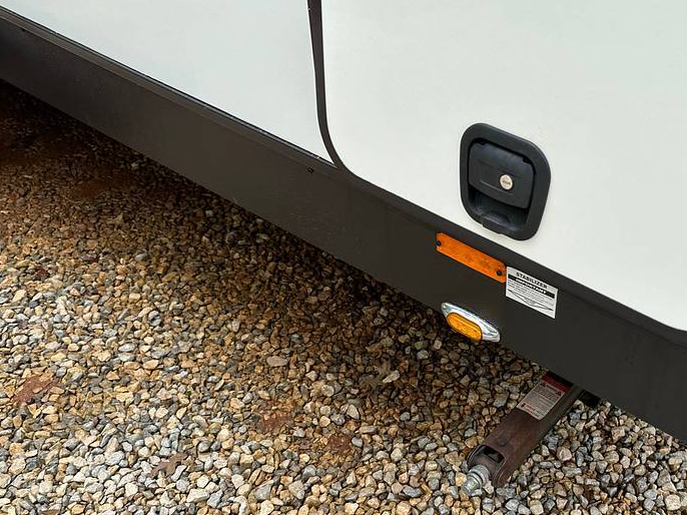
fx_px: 694
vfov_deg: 40.5
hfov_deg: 51.3
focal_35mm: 35
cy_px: 309
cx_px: 479
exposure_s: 1/718
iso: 80
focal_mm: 6.86
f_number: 1.78
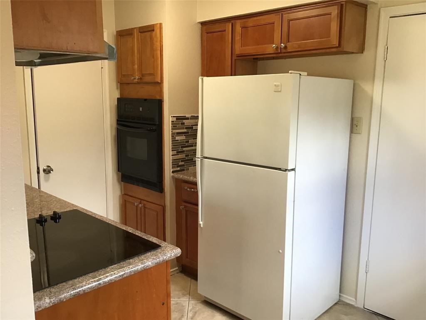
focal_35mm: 31
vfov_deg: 45.4
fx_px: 381
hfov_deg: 58.4
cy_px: 160
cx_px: 213
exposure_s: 1/30
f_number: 2.4
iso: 50
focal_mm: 3.3
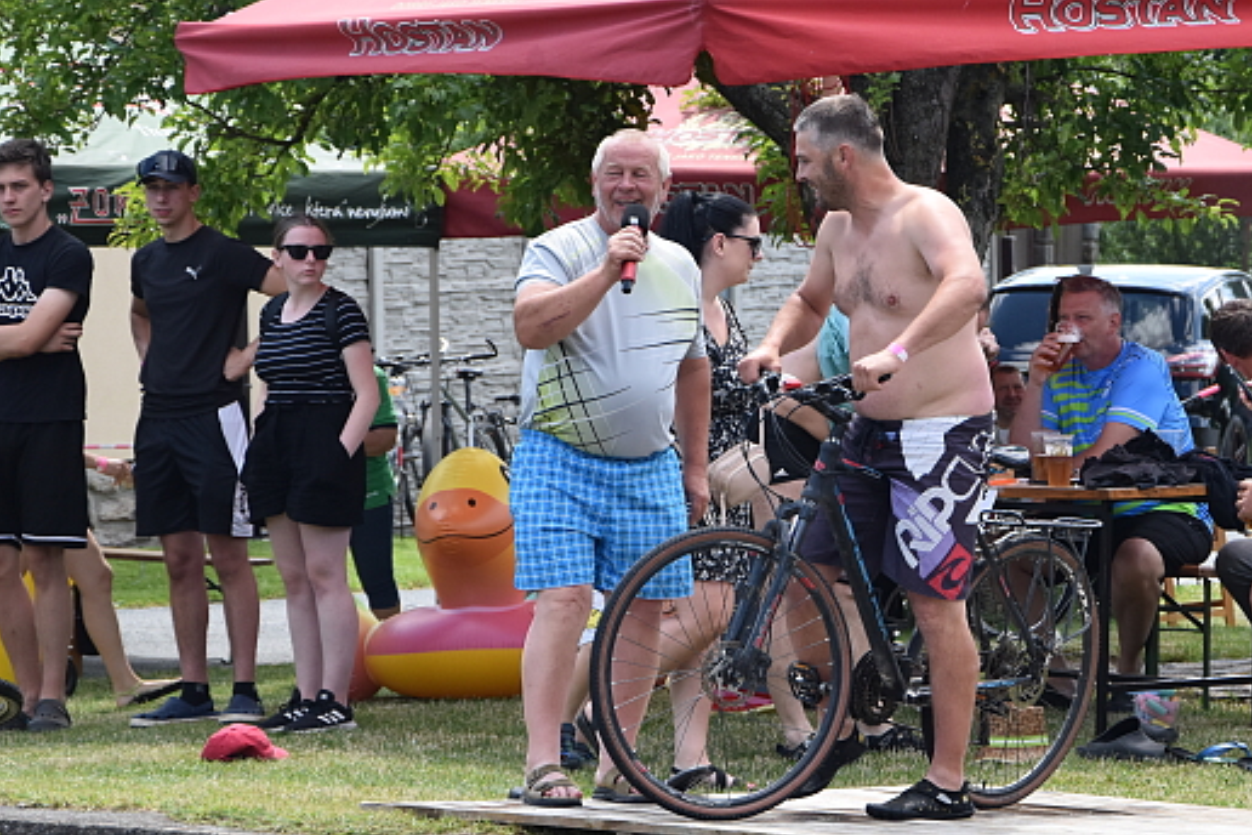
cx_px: 820
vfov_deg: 7.4
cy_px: 416
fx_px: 6468
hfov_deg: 11.0
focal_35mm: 186
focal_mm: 80
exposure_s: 1/1000
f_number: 5.3
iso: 640
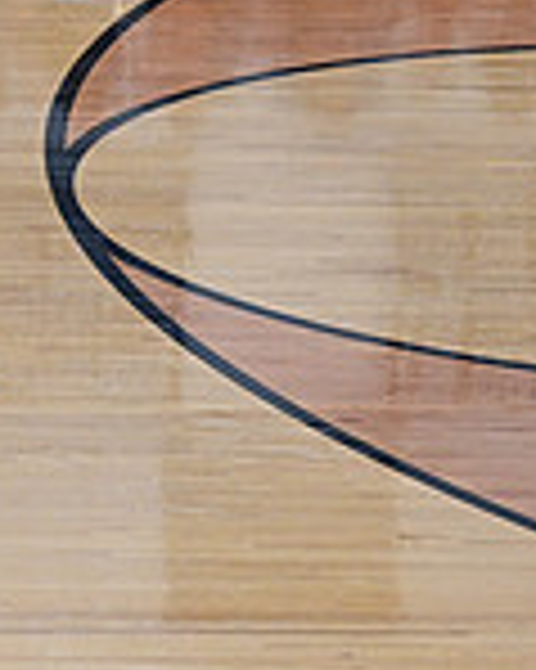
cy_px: 339
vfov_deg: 5.5
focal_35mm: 355
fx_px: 7047
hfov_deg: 4.3
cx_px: -730
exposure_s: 1/400
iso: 4000
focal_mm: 97
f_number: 4
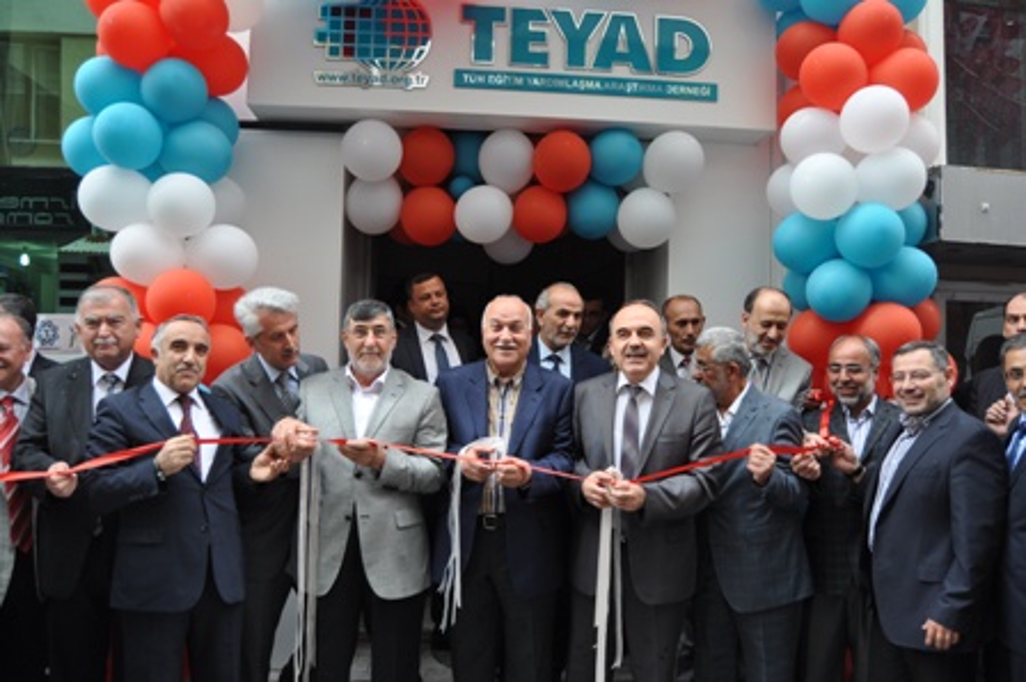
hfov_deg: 67.4
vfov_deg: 47.9
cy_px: 341
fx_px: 769
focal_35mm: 27
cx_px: 513
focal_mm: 18
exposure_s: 1/60
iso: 500
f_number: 4
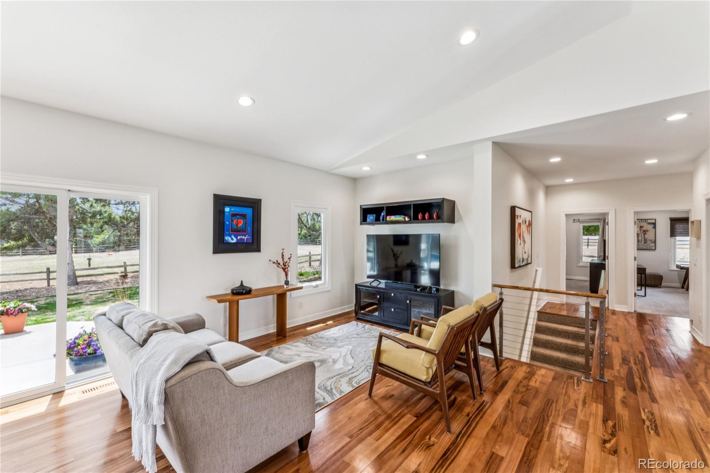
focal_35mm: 14
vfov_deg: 81.2
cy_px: 236
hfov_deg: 104.3
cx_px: 355
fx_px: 276
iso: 100
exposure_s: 1/2
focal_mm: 14
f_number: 22
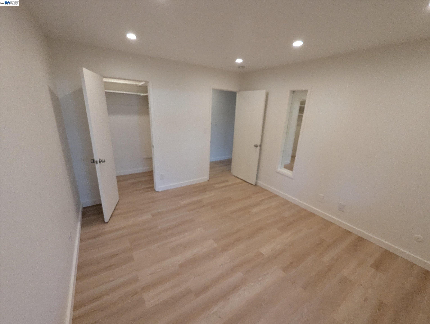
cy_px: 162
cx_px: 215
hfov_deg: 106.1
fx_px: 162
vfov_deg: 90.1
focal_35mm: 13
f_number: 2.2
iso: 341
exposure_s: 1/120
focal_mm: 1.95
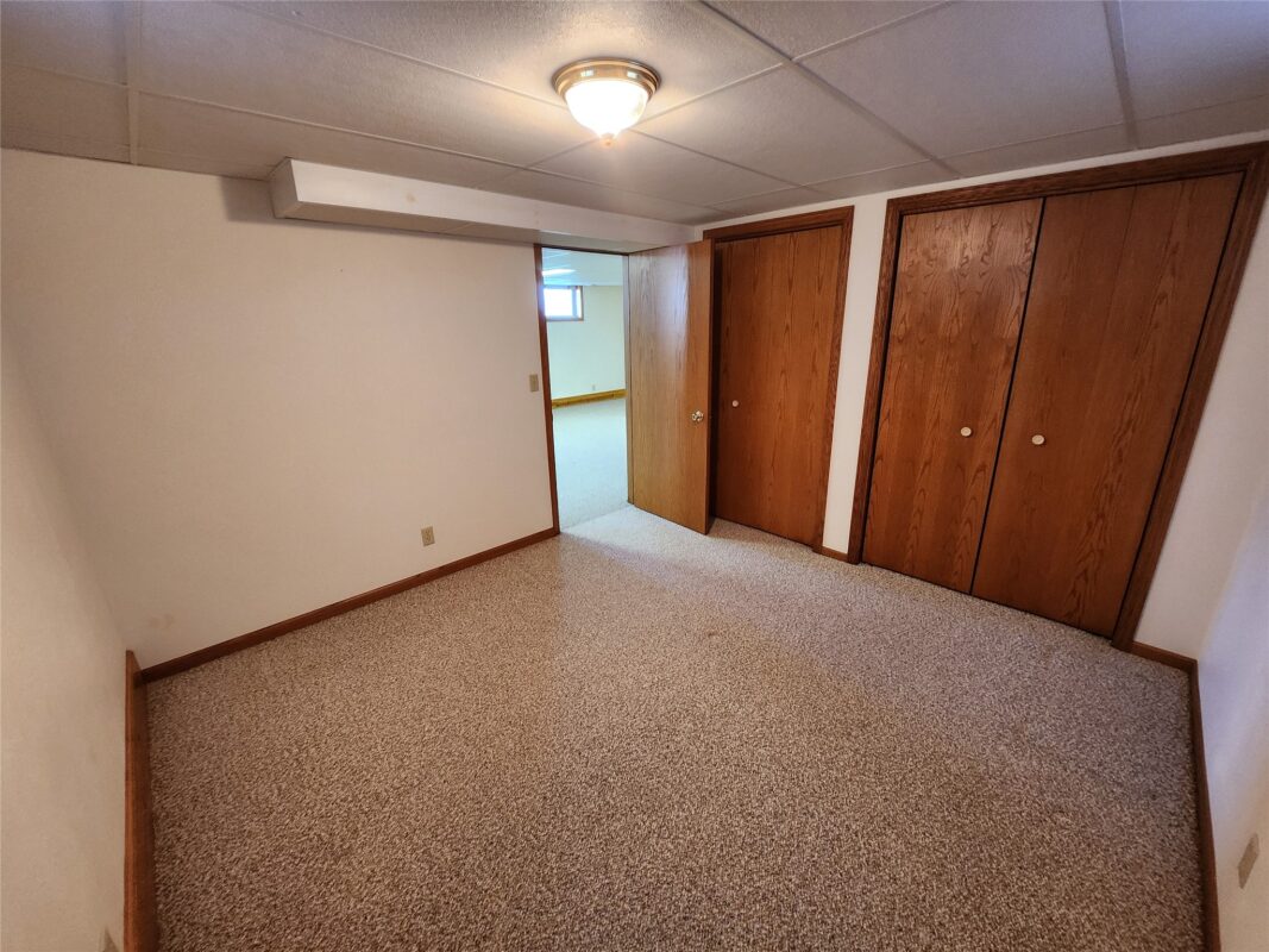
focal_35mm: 13
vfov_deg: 89.9
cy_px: 476
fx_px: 477
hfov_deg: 106.2
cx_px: 634
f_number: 2.2
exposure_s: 1/30
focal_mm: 1.7
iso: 400
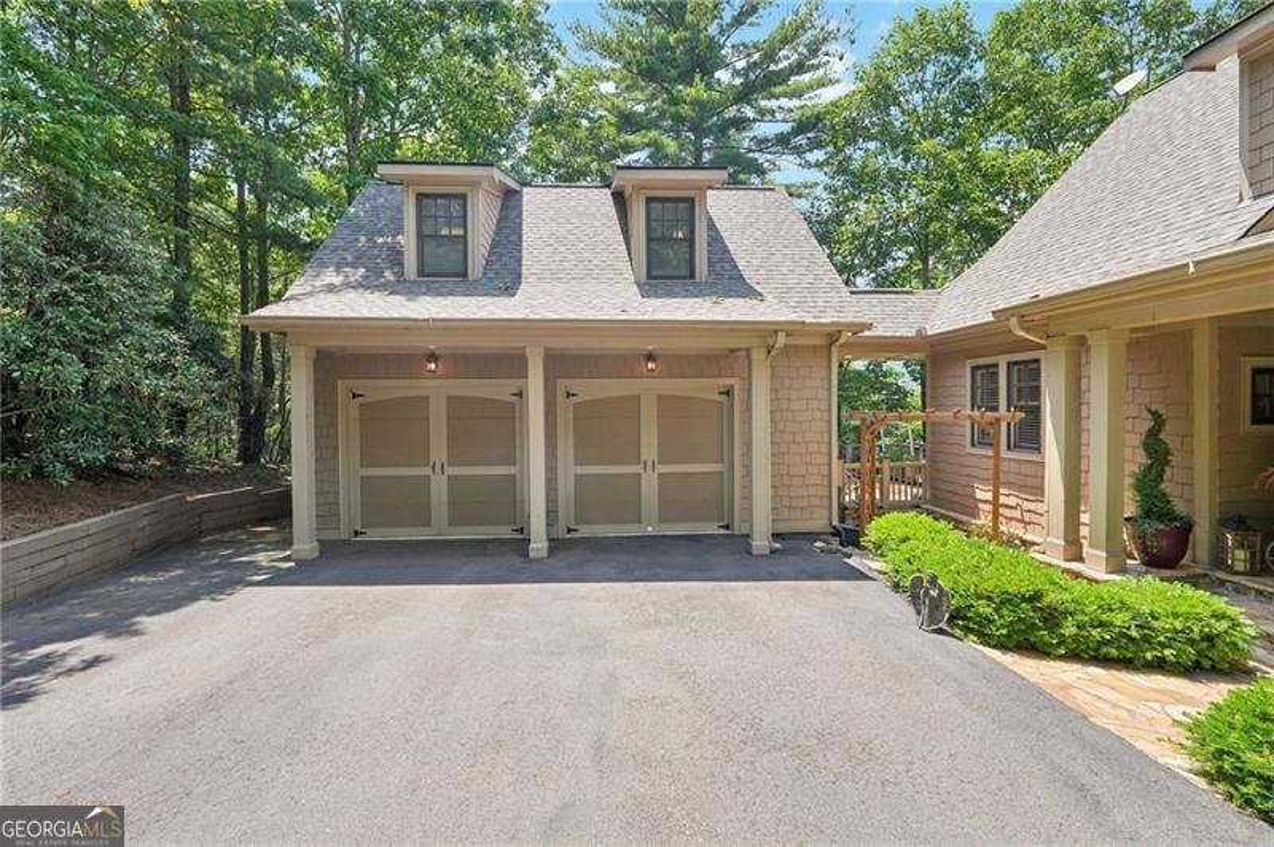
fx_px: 495
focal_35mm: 14
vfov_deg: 81.1
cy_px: 424
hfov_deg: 104.3
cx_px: 637
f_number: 8
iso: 320
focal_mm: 14
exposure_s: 1/320
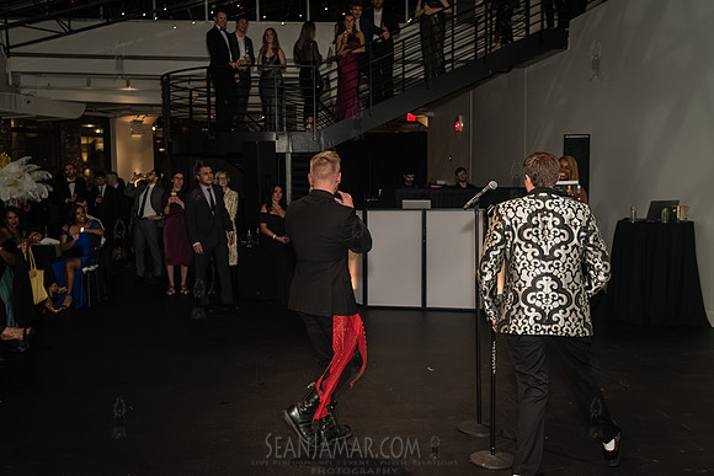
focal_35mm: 37
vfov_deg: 35.7
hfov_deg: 51.6
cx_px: 344
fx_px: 739
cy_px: 237
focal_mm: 35
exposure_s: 1/400
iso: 8000
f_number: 5
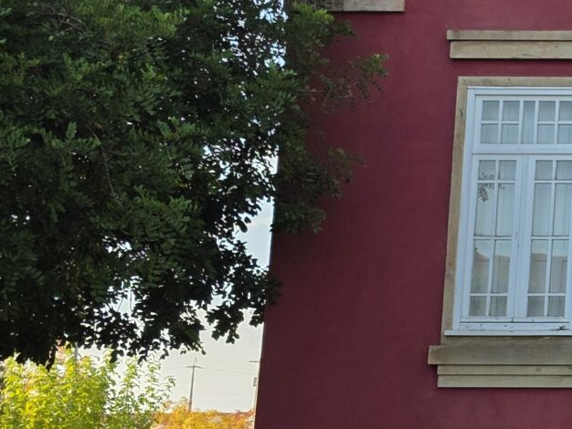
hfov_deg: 17.0
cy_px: 201
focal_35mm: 94
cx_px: 1044
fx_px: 1554
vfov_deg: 15.7
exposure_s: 1/1899
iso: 80
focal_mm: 6.3
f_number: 1.7
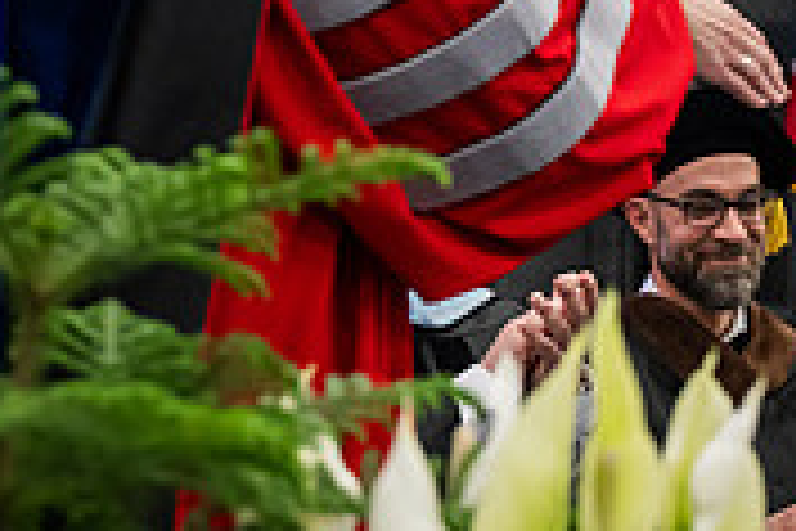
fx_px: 5350
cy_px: -92
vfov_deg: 5.7
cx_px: 1084
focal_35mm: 242
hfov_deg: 8.4
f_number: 3.2
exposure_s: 1/200
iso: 2500
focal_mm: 74
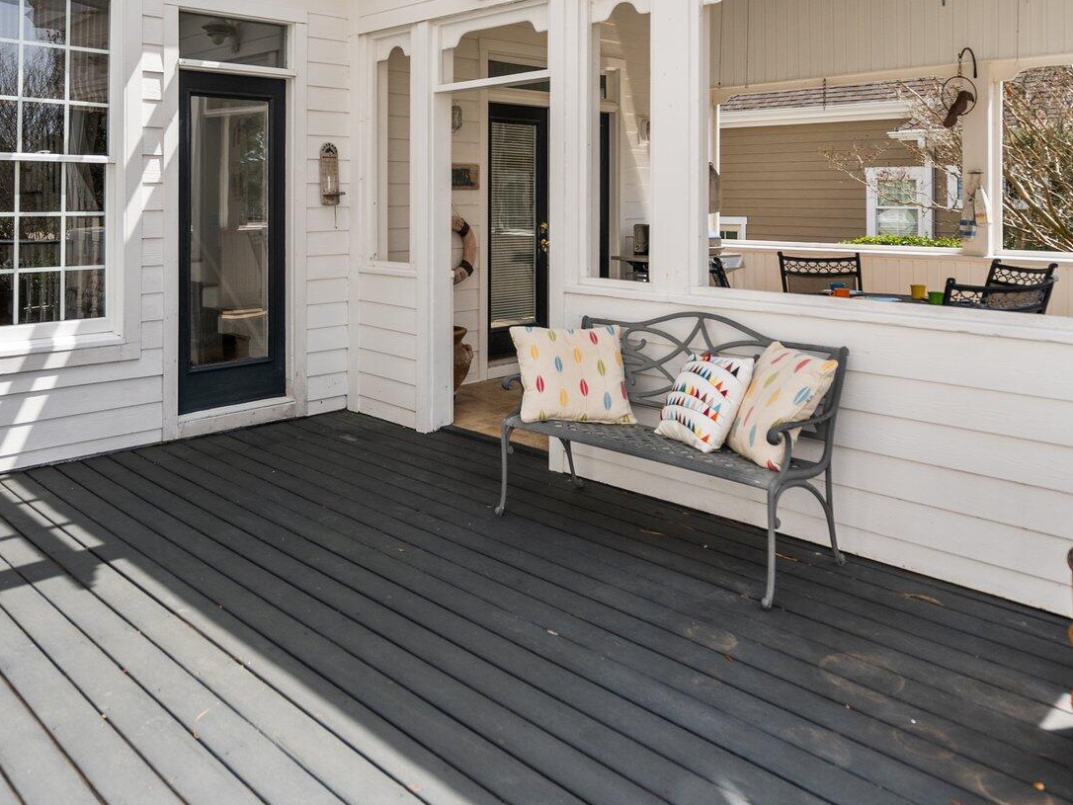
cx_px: 414
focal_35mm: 29
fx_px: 899
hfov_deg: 61.0
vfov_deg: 46.2
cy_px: 182
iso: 200
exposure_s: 1/1600
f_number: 4
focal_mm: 16
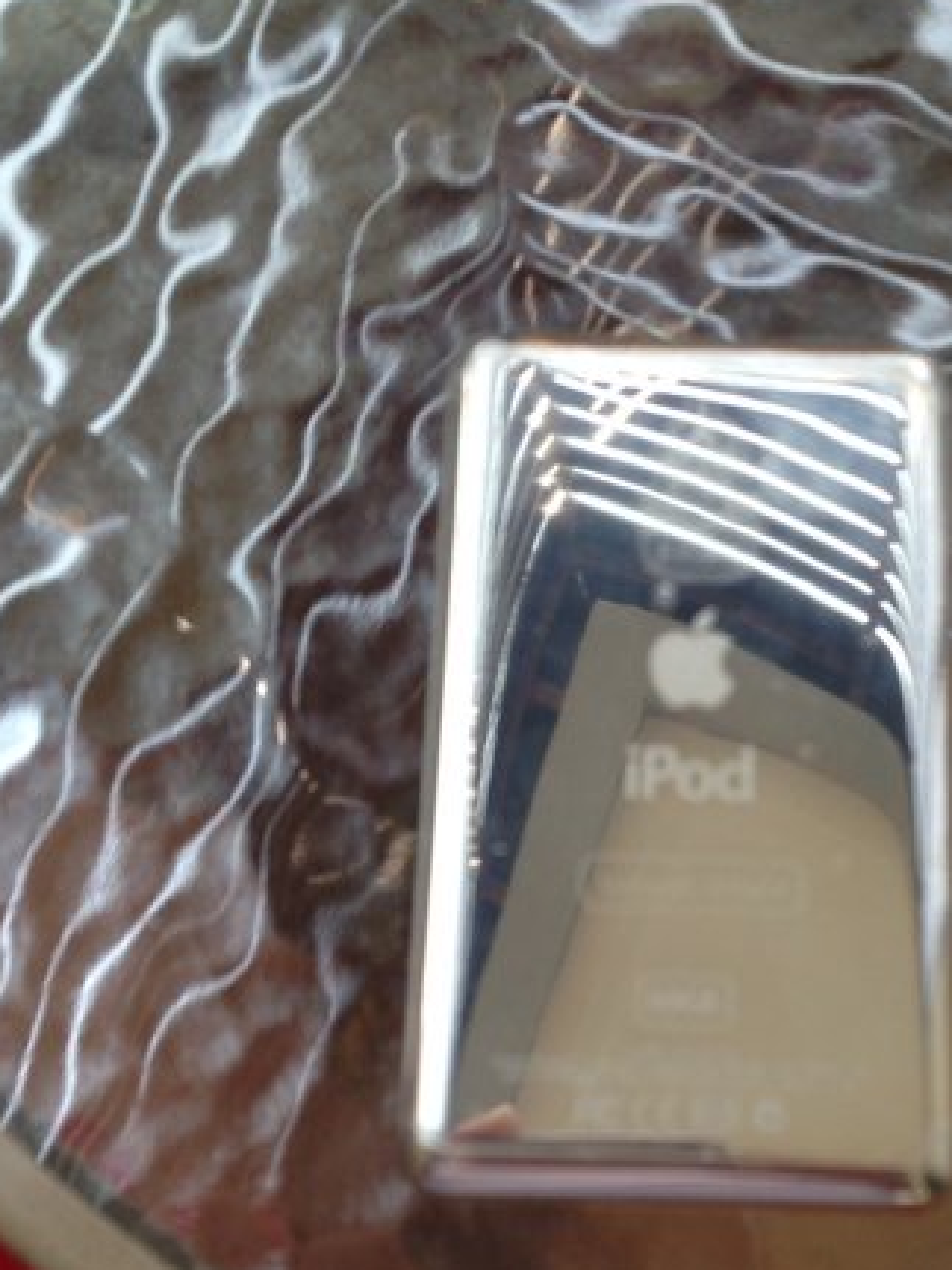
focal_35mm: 49
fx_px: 1798
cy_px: 769
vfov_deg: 38.7
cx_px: 696
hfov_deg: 29.3
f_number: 2.4
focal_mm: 4.13
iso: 80
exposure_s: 1/120
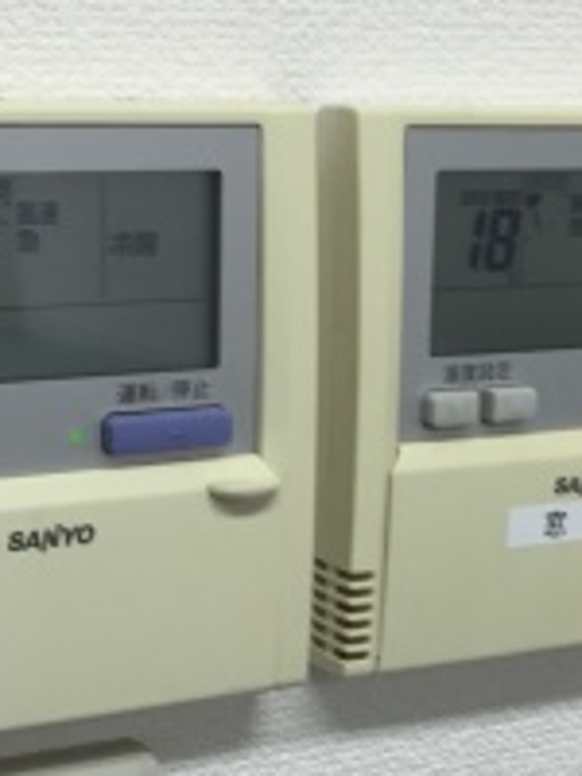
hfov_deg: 15.9
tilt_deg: -12.3
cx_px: 287
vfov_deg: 20.9
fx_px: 2085
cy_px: 578
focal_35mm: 93
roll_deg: +0.3
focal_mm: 4.15
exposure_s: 1/120
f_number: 2.2
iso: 50
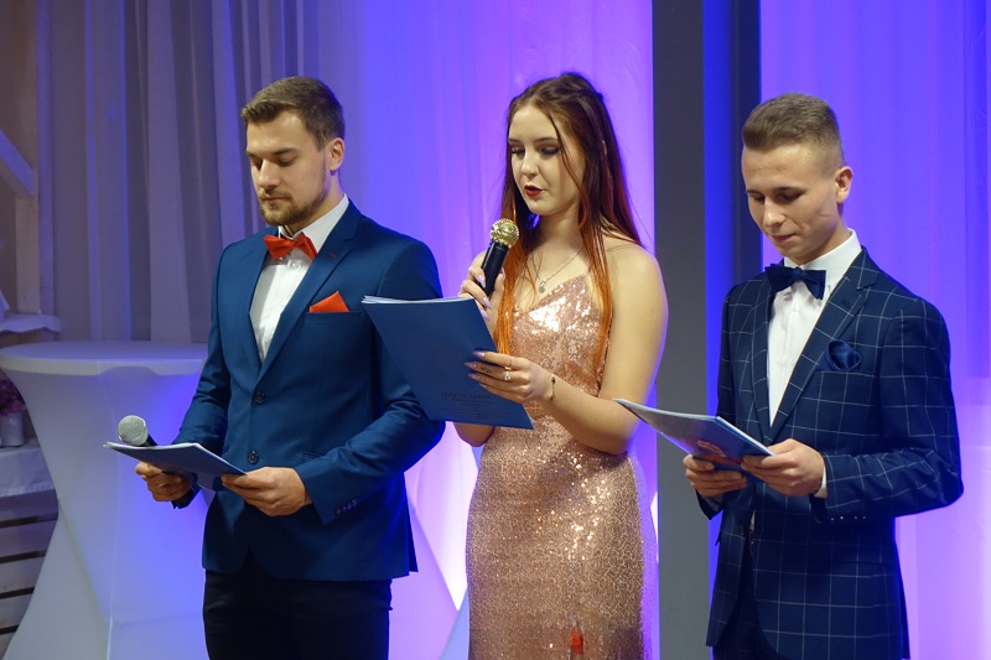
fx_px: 3082
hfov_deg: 18.3
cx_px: 496
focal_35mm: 112
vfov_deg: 12.2
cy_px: 330
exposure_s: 1/25
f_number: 2.8
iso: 800
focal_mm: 40.95
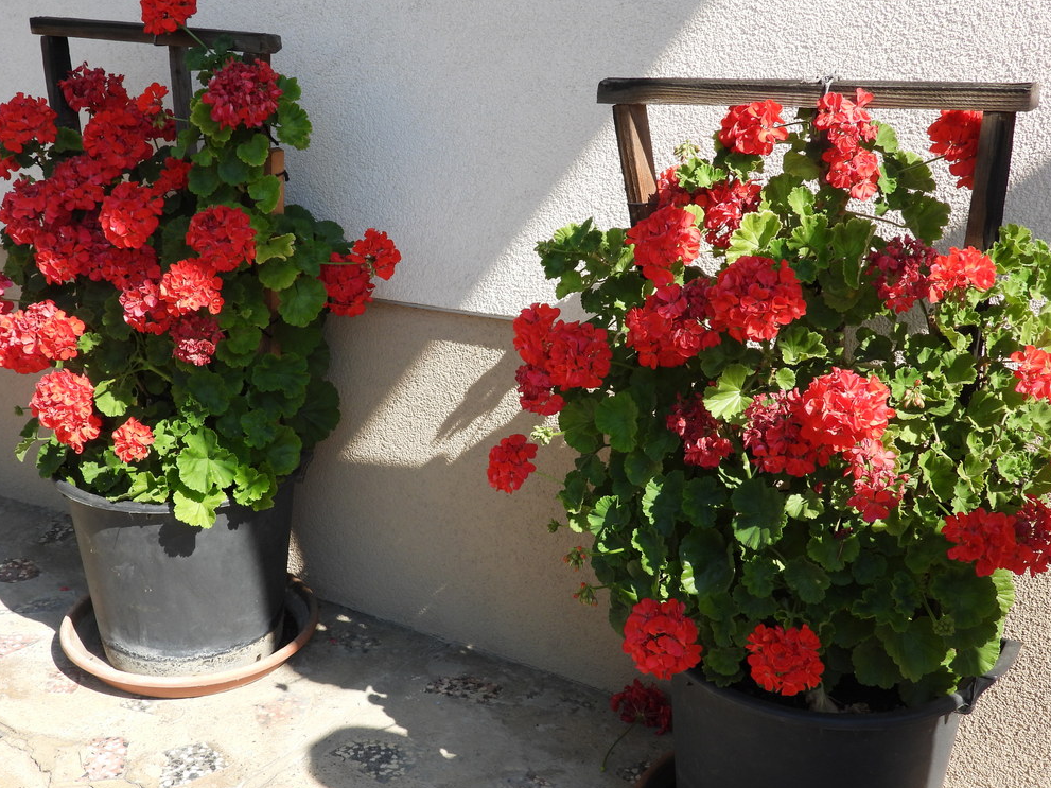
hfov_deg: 41.2
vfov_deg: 31.5
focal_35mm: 46
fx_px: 1396
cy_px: 413
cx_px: 471
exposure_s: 1/640
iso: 100
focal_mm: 6.8
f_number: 3.2
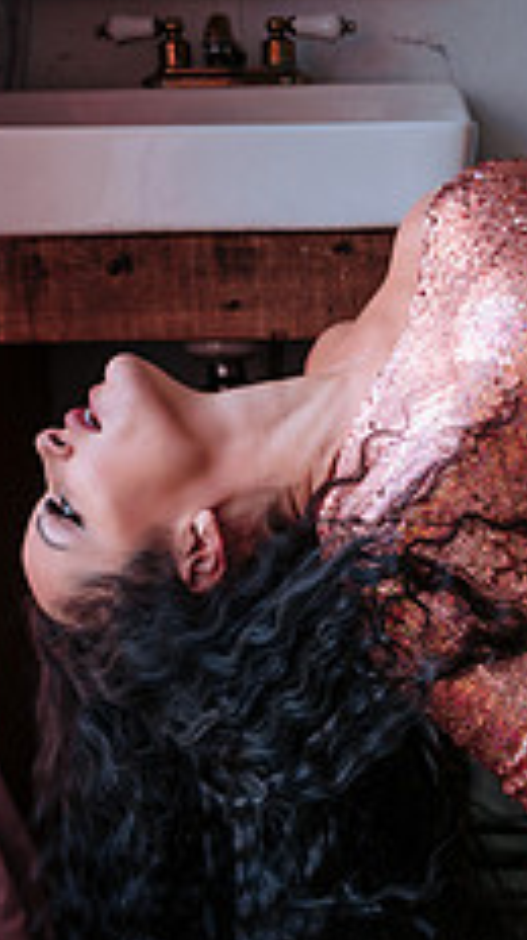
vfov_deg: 23.9
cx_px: 608
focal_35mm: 89
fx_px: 2217
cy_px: 514
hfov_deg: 13.2
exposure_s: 1/250
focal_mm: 30
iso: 64
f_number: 3.2
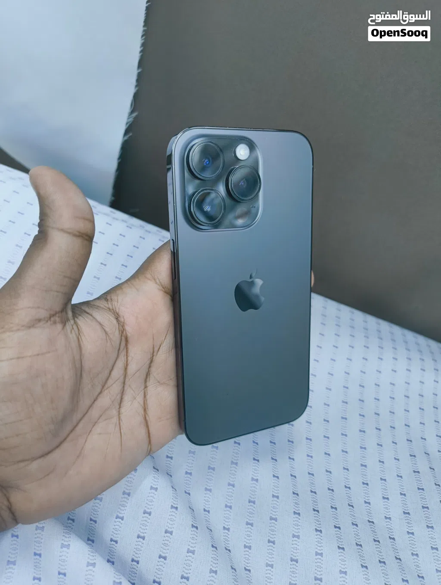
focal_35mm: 24
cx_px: 220
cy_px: 292
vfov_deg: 71.5
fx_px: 407
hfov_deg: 56.9
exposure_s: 1/100
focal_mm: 5.56
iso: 185
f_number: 1.87
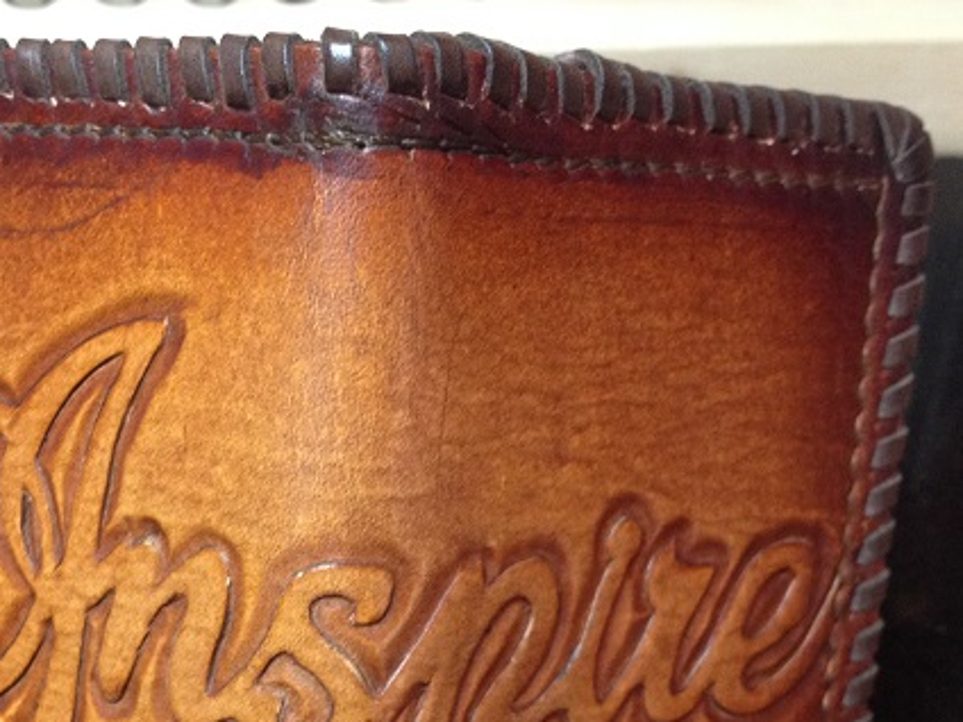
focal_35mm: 66
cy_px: 608
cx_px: 347
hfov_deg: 29.2
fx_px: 1836
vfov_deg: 21.9
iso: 200
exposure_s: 1/20
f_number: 2.4
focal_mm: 4.28
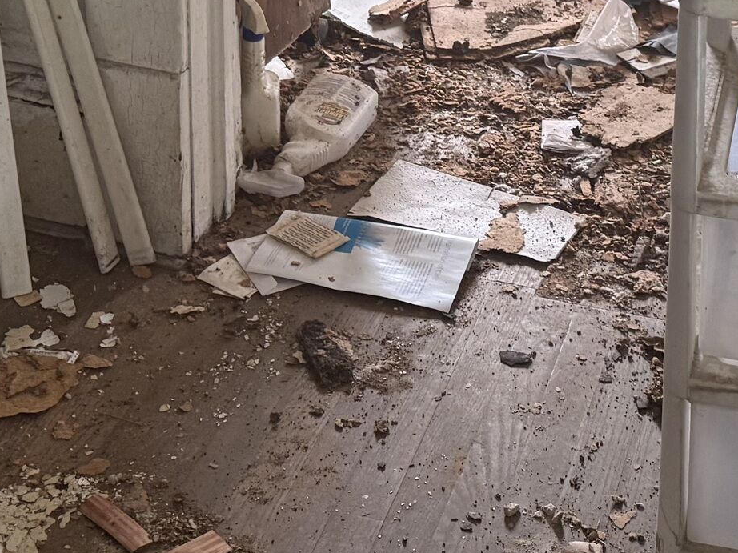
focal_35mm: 80
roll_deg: -2.4
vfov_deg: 17.0
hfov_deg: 24.3
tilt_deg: -18.2
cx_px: 476
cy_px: -226
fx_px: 1705
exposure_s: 1/60
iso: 200
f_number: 1.78
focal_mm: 6.76
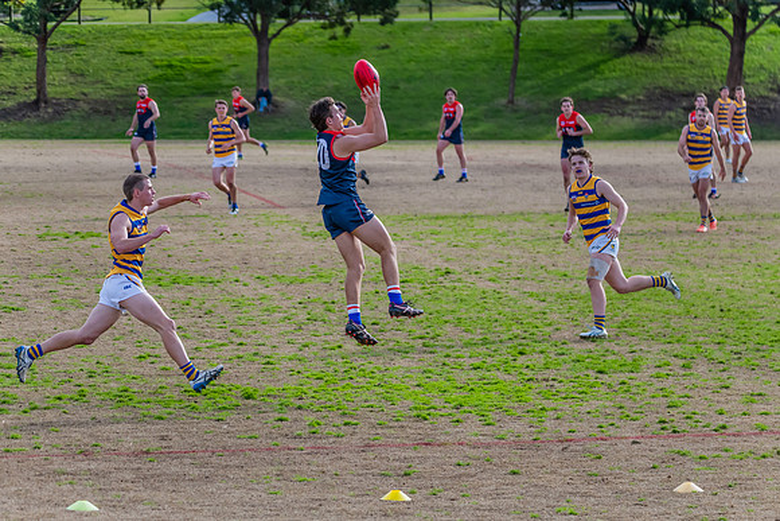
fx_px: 3767
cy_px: 283
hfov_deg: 11.8
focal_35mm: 174
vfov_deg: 7.9
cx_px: 386
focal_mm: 150
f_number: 5.6
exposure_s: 1/1600
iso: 800
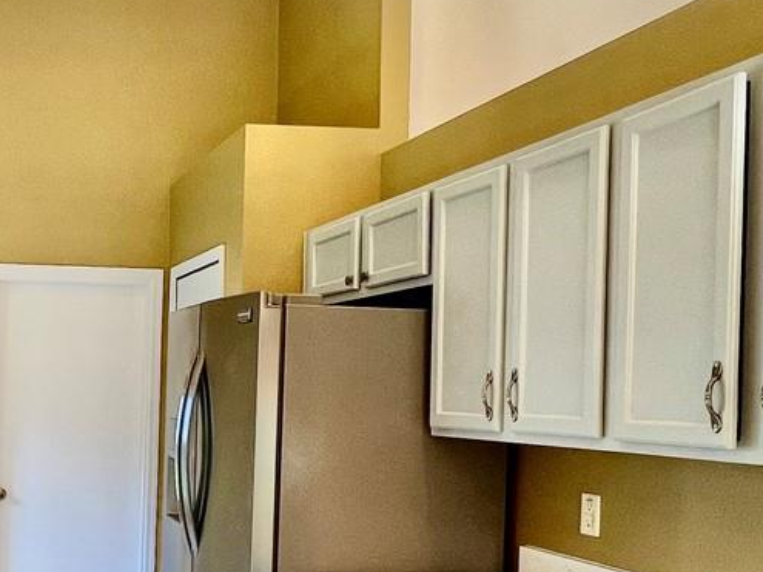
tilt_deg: -1.7
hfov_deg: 38.8
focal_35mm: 42
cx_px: -26
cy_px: 410
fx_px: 926
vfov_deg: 33.8
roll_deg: -0.8
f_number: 1.8
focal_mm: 1.57
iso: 80
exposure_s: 1/120
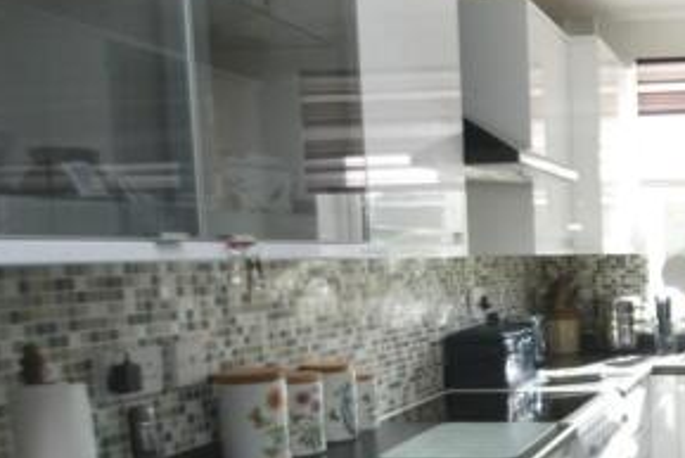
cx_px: 722
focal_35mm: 44
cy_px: 333
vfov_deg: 30.0
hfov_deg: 38.2
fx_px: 840
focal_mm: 13
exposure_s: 1/50
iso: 100
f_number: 4
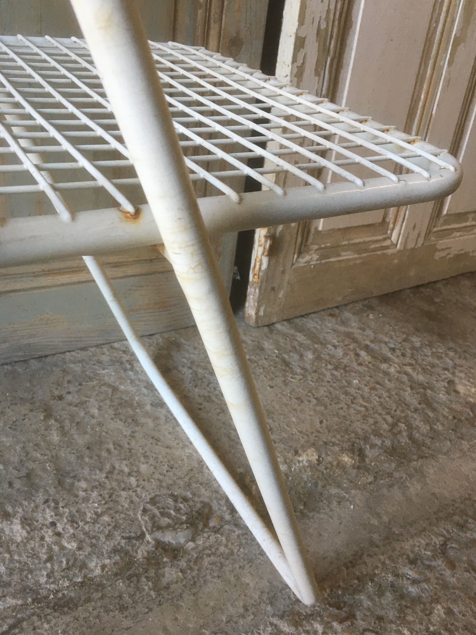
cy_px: 318
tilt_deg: -30.0
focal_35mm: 29
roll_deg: -10.3
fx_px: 532
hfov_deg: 48.2
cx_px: 238
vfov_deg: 61.7
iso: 50
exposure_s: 1/33
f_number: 2.2
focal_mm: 4.15
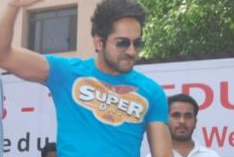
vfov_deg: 12.4
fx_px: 717
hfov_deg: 18.4
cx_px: 53
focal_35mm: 110
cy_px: 148
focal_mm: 38
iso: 400
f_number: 10
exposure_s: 1/125
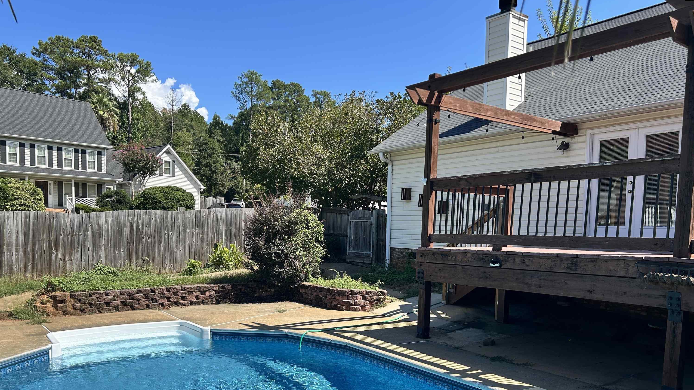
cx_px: 352
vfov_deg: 39.8
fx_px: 534
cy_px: 256
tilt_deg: -3.6
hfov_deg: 66.1
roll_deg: -0.7
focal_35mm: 29
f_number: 1.5
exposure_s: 1/2915
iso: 50
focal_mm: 5.7
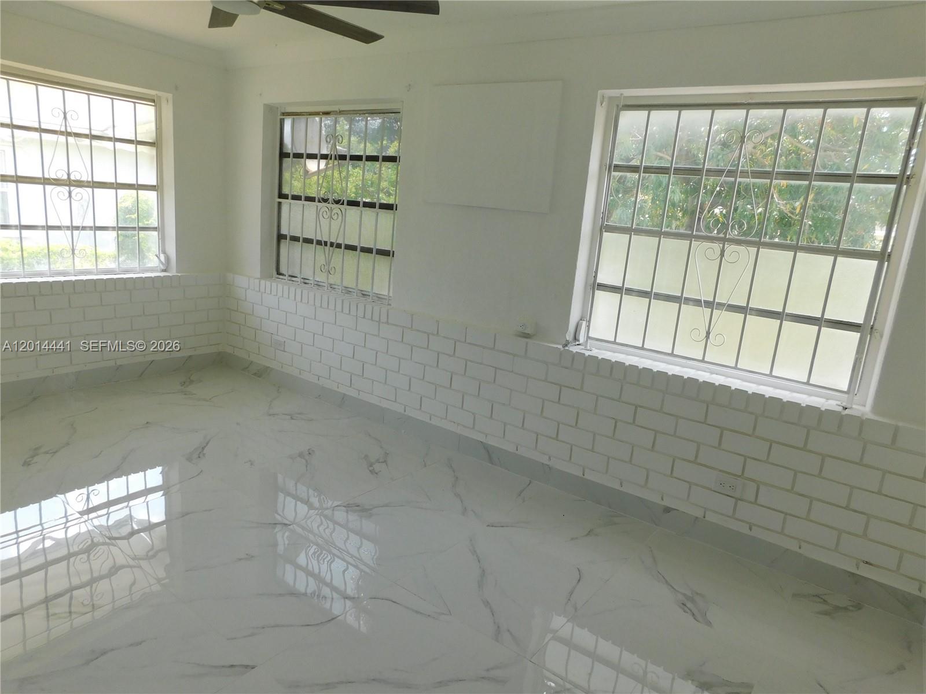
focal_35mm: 23
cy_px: 347
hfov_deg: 73.9
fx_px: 615
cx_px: 463
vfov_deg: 58.9
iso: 125
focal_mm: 4
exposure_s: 1/160
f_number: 3
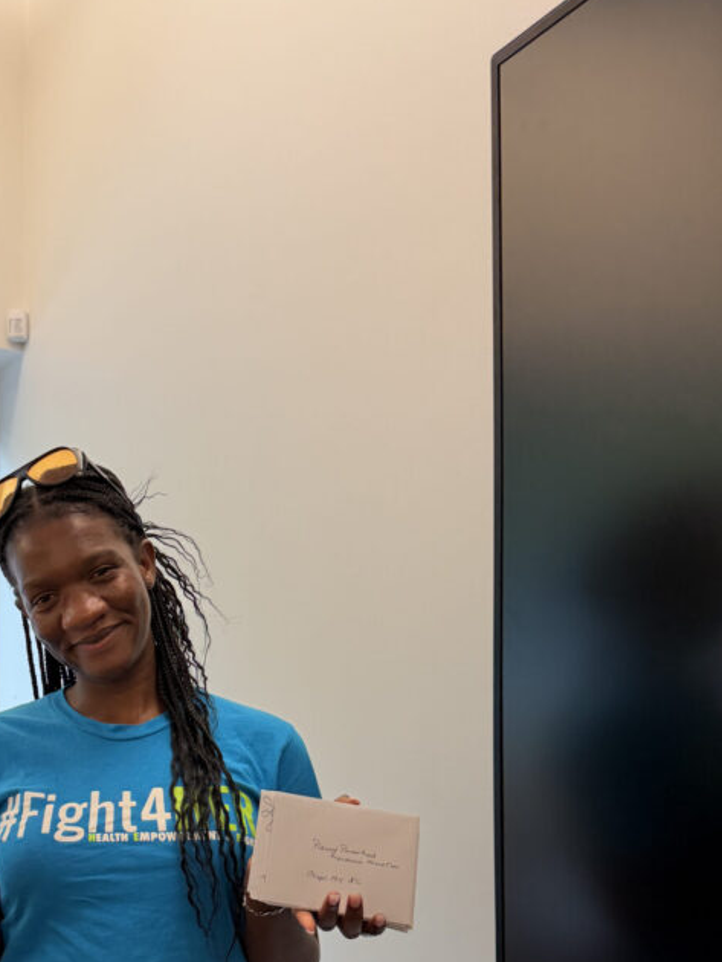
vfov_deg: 45.9
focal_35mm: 39
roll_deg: -0.7
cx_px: 139
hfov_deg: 35.6
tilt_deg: -4.2
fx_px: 1084
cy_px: 736
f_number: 1.78
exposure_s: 1/120
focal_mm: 6.76
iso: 200
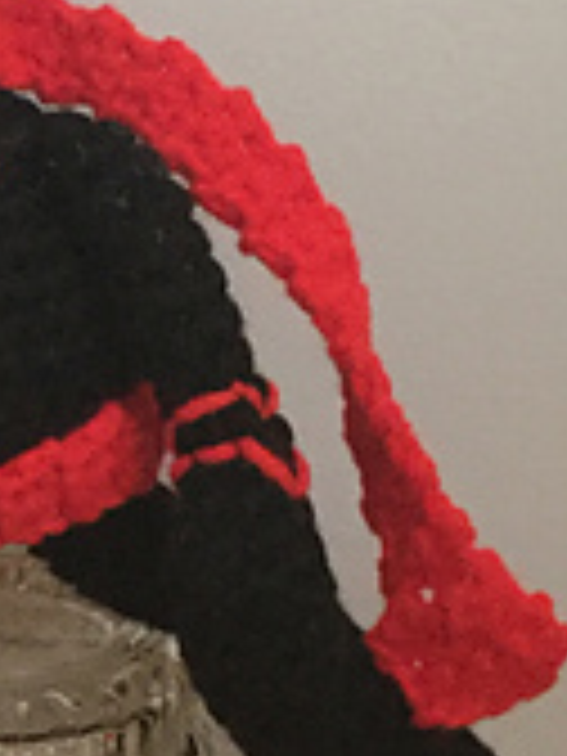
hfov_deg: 12.4
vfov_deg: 16.7
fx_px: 2577
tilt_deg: -16.2
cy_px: 369
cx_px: -9
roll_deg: +0.0
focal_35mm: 118
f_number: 2.4
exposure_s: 1/15
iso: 500
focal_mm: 3.3
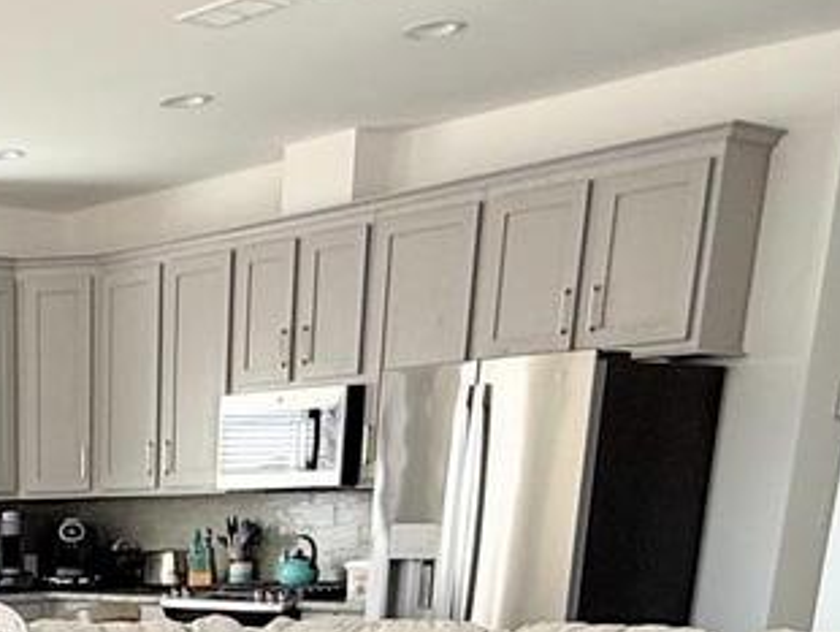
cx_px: -35
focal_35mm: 65
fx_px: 1579
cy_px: 1123
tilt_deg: -19.7
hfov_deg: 27.7
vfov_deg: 18.1
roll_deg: +1.5
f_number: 2.2
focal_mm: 2.22
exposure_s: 1/99
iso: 100
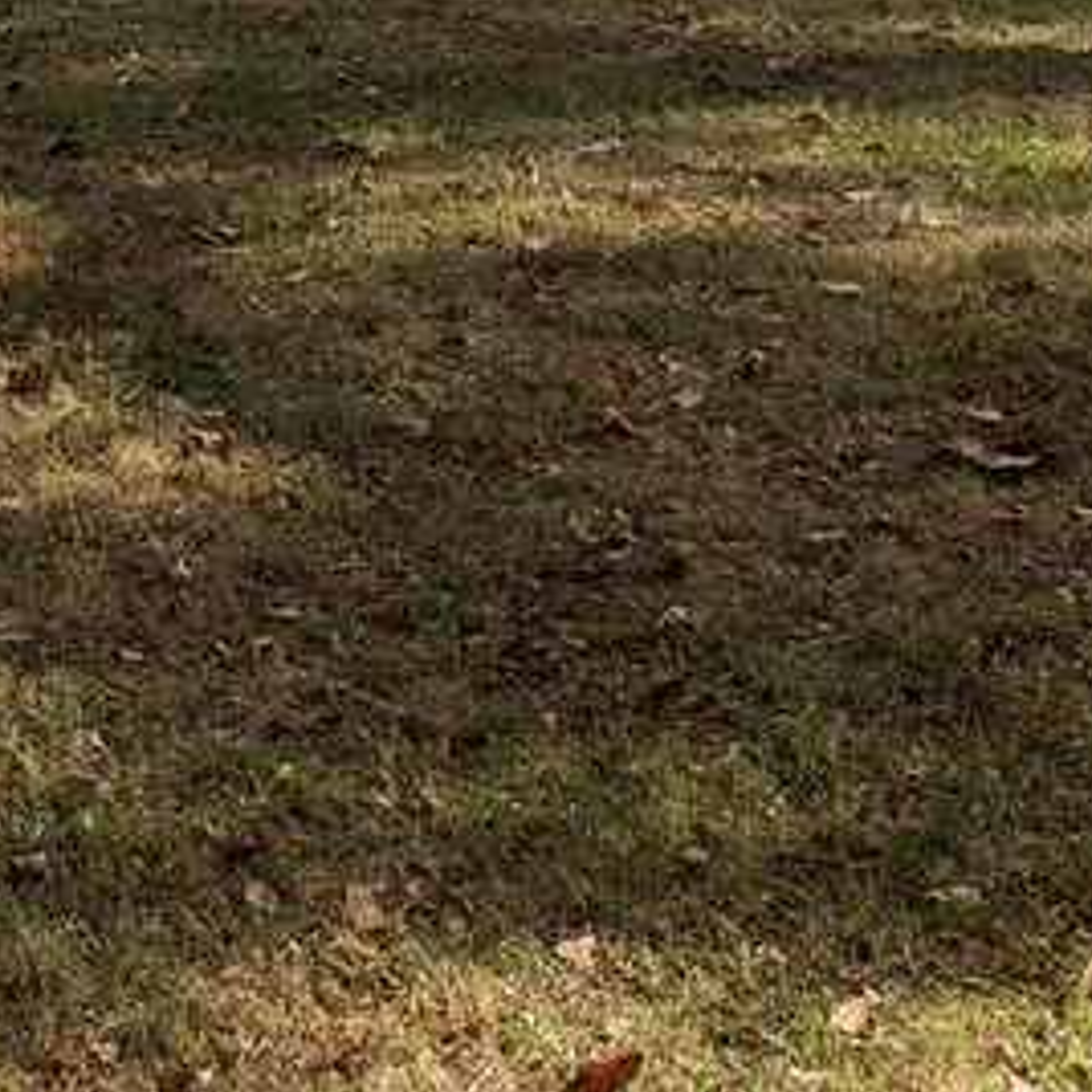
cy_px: -420
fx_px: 4069
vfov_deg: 14.5
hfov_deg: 13.9
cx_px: -738
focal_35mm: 114
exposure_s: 1/1543
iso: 80
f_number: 1.8
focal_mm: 6.93
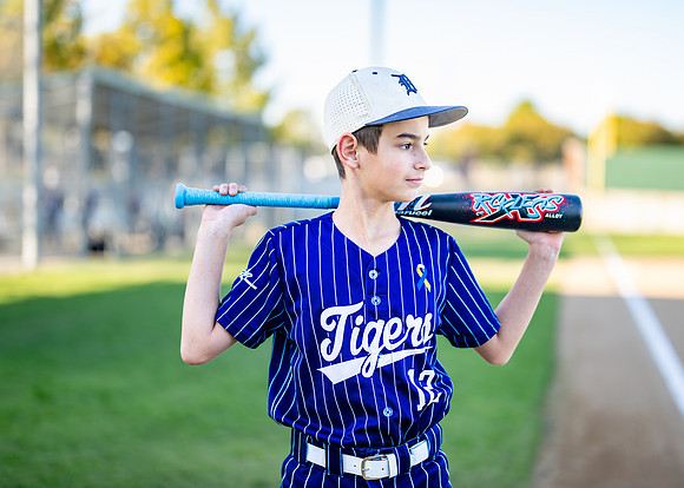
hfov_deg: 30.1
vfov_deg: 21.7
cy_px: 230
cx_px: 373
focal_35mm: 65
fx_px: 1271
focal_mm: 50
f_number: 1.2
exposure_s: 1/1250
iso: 100
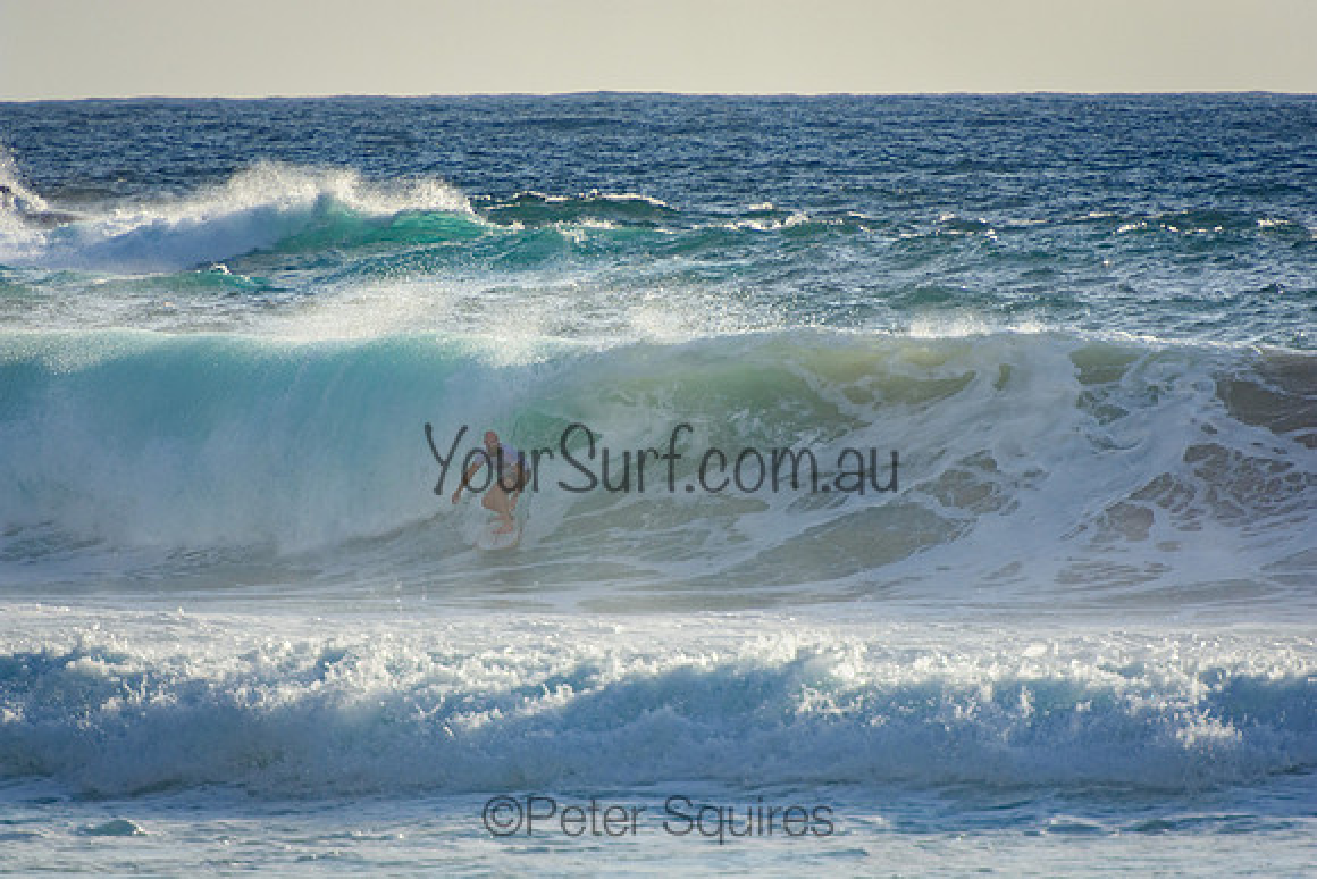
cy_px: 440
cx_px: 658
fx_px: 21405
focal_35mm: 585
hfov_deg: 3.5
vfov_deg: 2.4
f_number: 5.6
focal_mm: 390
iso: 320
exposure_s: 1/2000
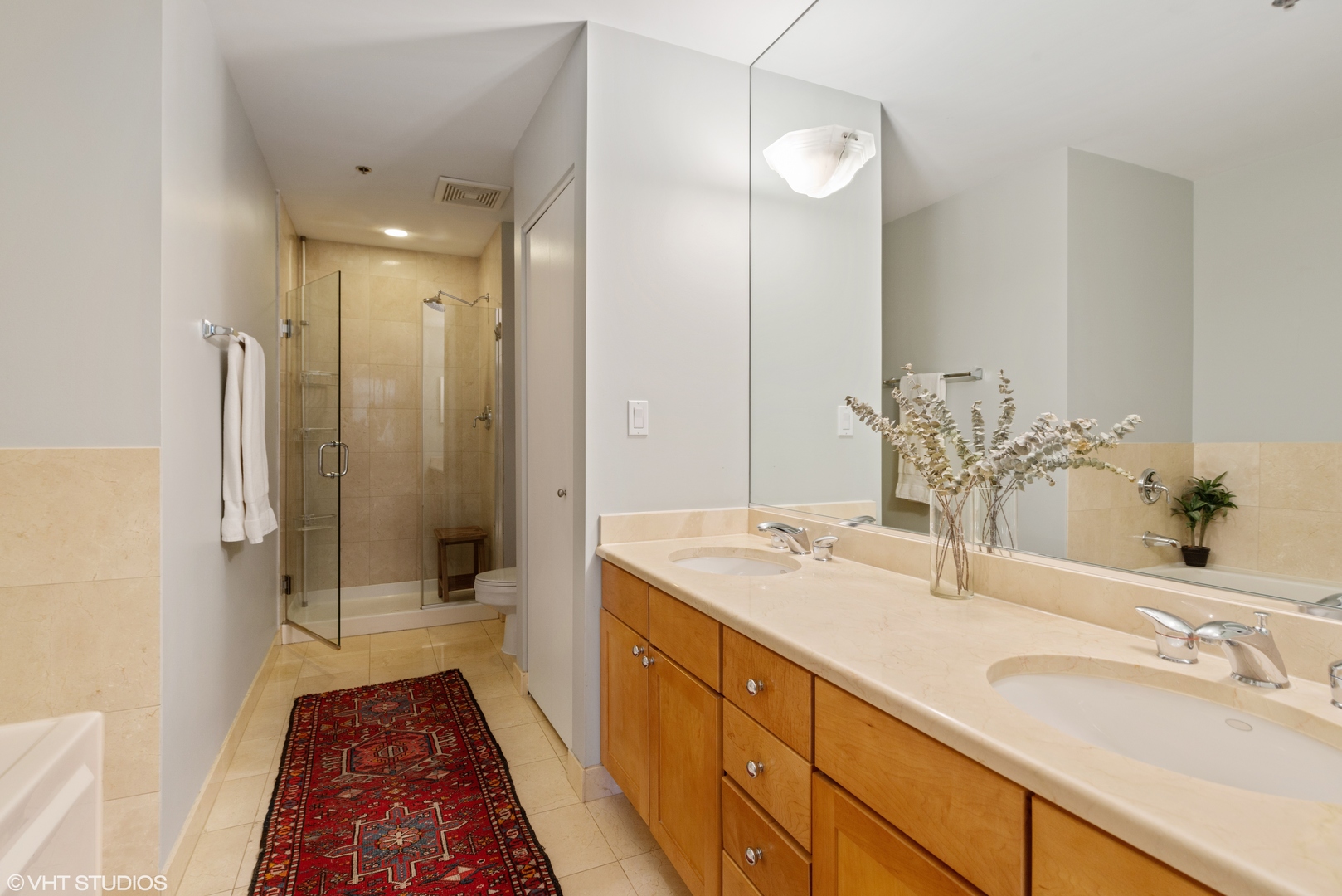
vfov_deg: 70.5
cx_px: 671
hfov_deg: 93.3
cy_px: 448
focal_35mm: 17
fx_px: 634
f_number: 8
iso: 200
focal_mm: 17
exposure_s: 1/5
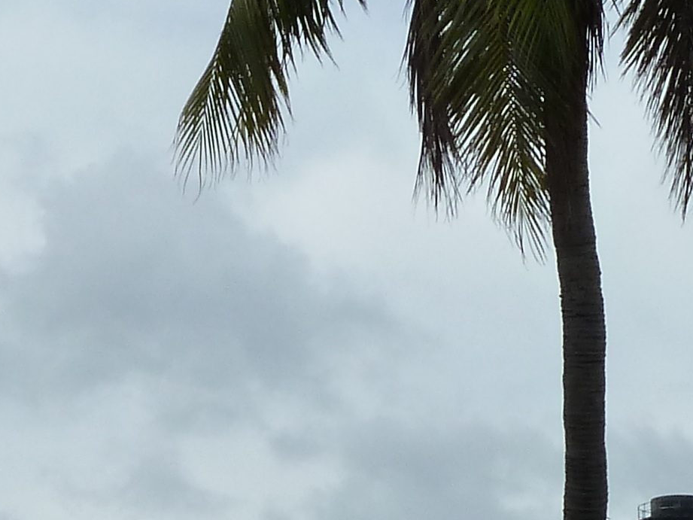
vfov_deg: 7.6
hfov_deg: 10.3
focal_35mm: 191
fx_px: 3824
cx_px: 110
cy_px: 908
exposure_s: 1/500
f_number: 5.6
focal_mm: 7.3
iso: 125
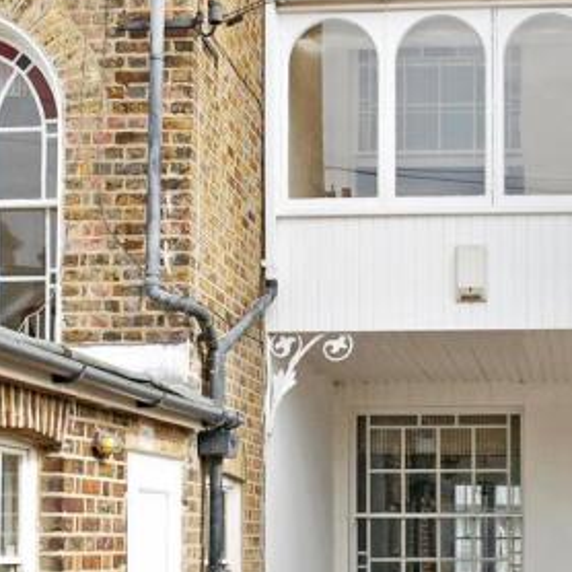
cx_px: 259
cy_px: 350
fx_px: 1402
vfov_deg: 23.0
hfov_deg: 23.0
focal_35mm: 75
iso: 200
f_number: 8
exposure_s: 1/250
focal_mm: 25
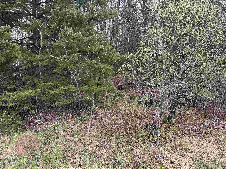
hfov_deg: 59.9
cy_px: 65
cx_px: 118
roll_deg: +1.1
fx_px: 196
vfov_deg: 46.5
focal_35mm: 30
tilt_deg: -3.9
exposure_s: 1/416
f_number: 1.78
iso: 80
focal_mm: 6.76
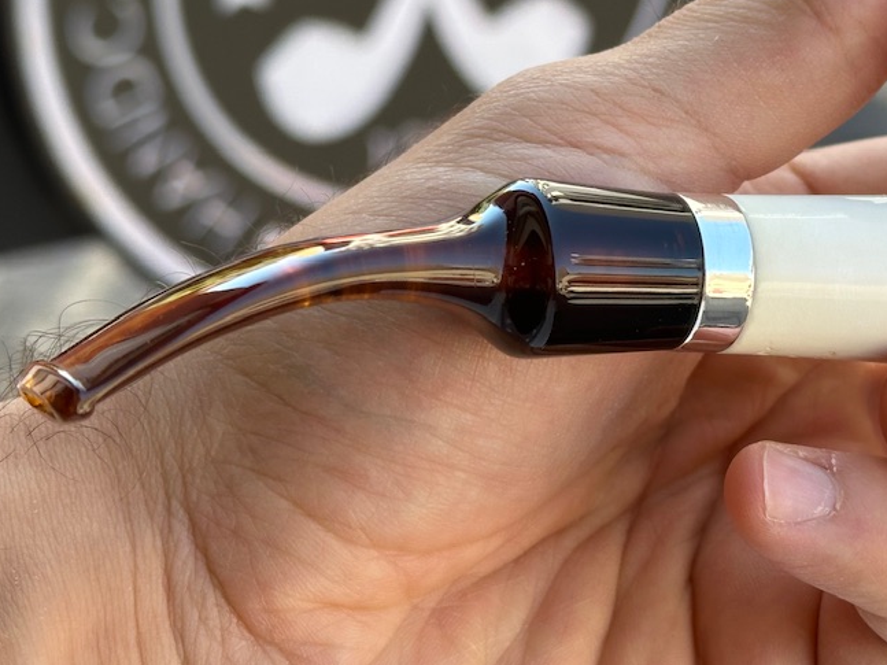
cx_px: 661
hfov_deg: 20.5
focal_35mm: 95
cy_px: 145
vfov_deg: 15.5
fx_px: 2434
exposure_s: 1/456
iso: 64
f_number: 1.78
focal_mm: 6.86
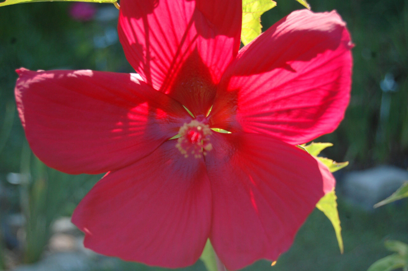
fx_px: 934
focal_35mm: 82
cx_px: 204
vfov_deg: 16.5
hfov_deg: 24.6
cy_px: 136
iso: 400
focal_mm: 55
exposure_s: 1/250
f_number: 5.6
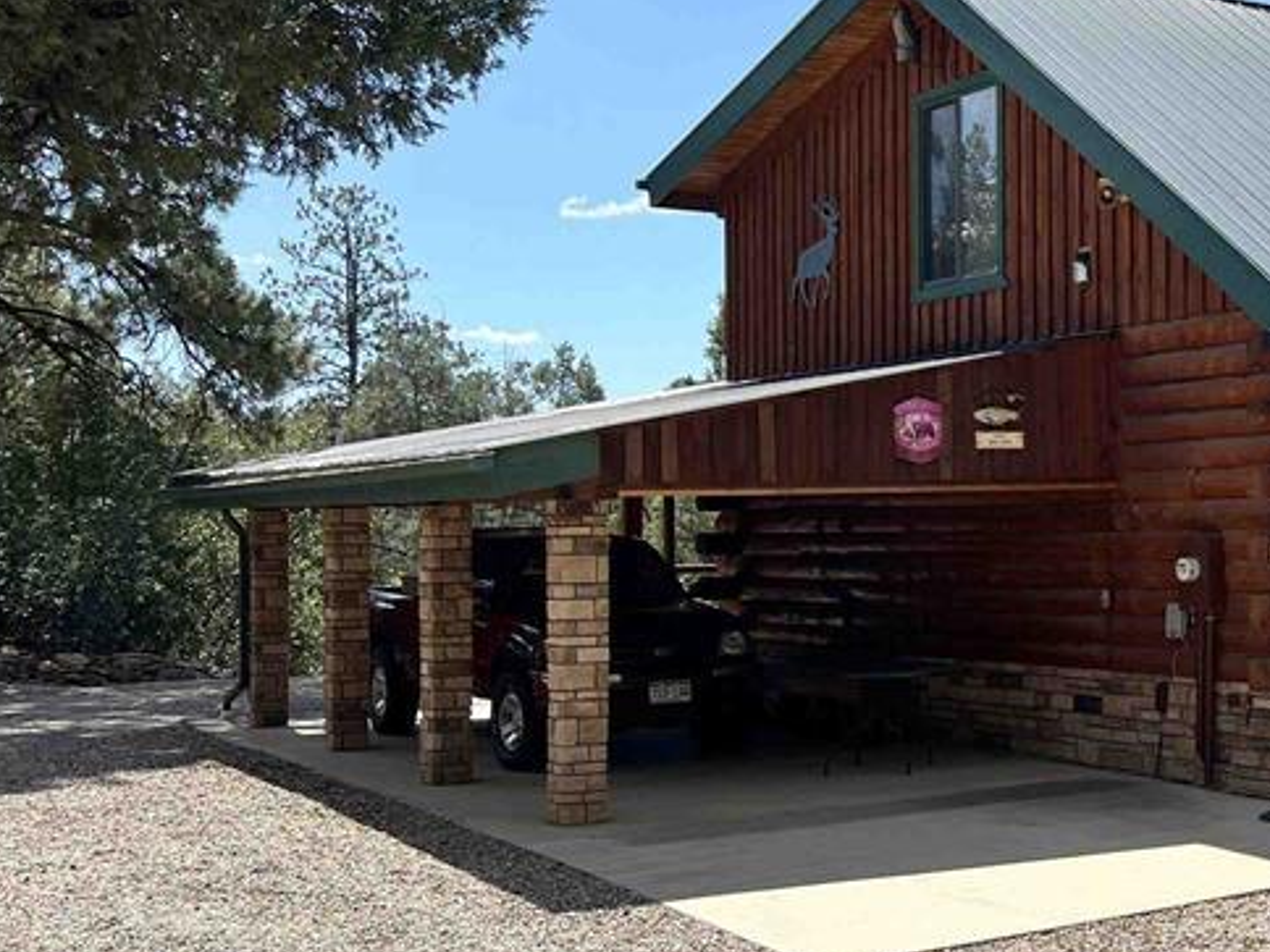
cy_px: 488
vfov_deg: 26.6
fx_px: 2018
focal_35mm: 55
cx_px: 1330
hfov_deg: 31.7
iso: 50
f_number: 1.5
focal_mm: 5.7
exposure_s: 1/3571
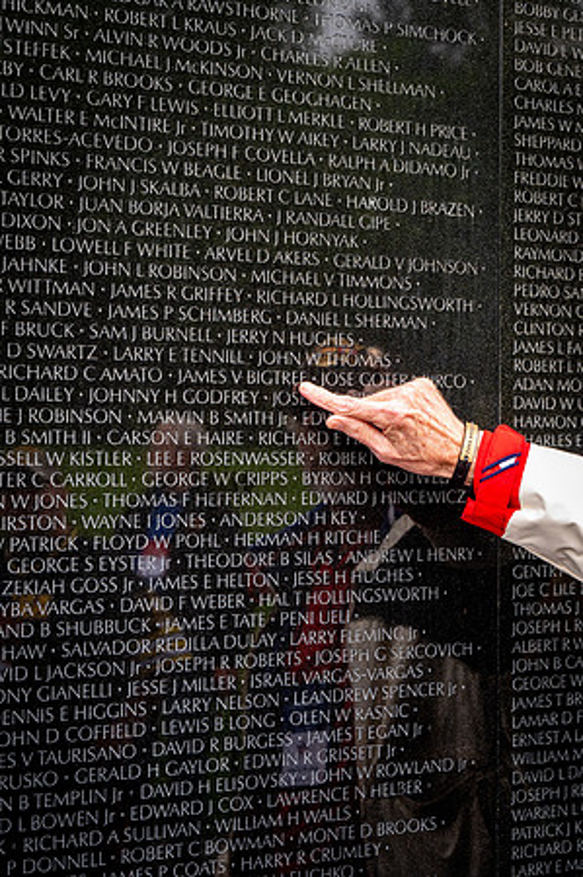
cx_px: 292
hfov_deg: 22.6
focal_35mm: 60
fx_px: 1461
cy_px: 438
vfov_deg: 33.4
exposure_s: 1/640
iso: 1400
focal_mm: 60
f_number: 8
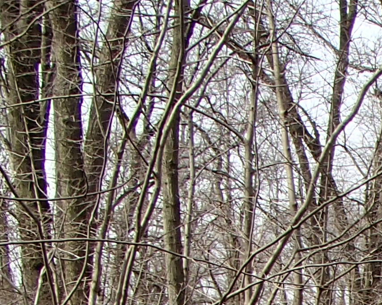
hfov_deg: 13.4
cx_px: 716
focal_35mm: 127
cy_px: 600
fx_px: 1436
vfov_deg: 11.1
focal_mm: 5
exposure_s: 1/320
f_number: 3.9
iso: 100
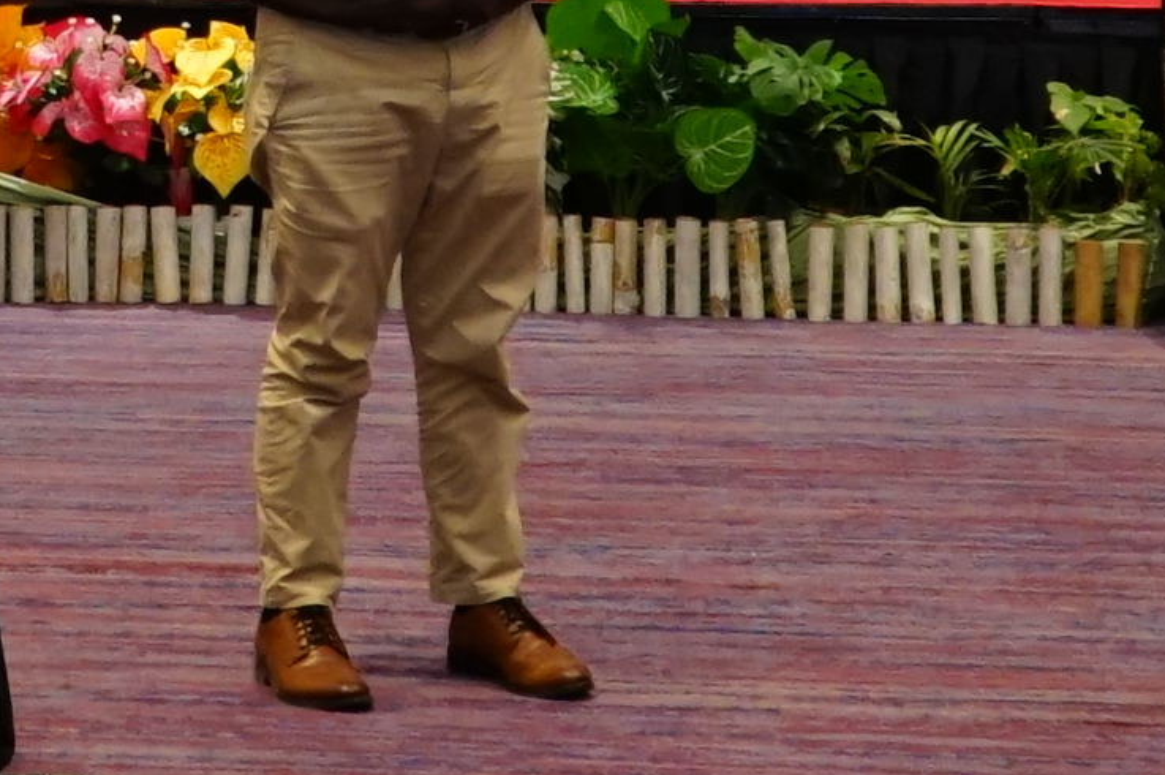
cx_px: 13
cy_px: -294
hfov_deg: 13.8
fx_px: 4753
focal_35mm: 147
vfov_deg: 9.1
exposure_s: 1/40
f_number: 4
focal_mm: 24
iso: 1600
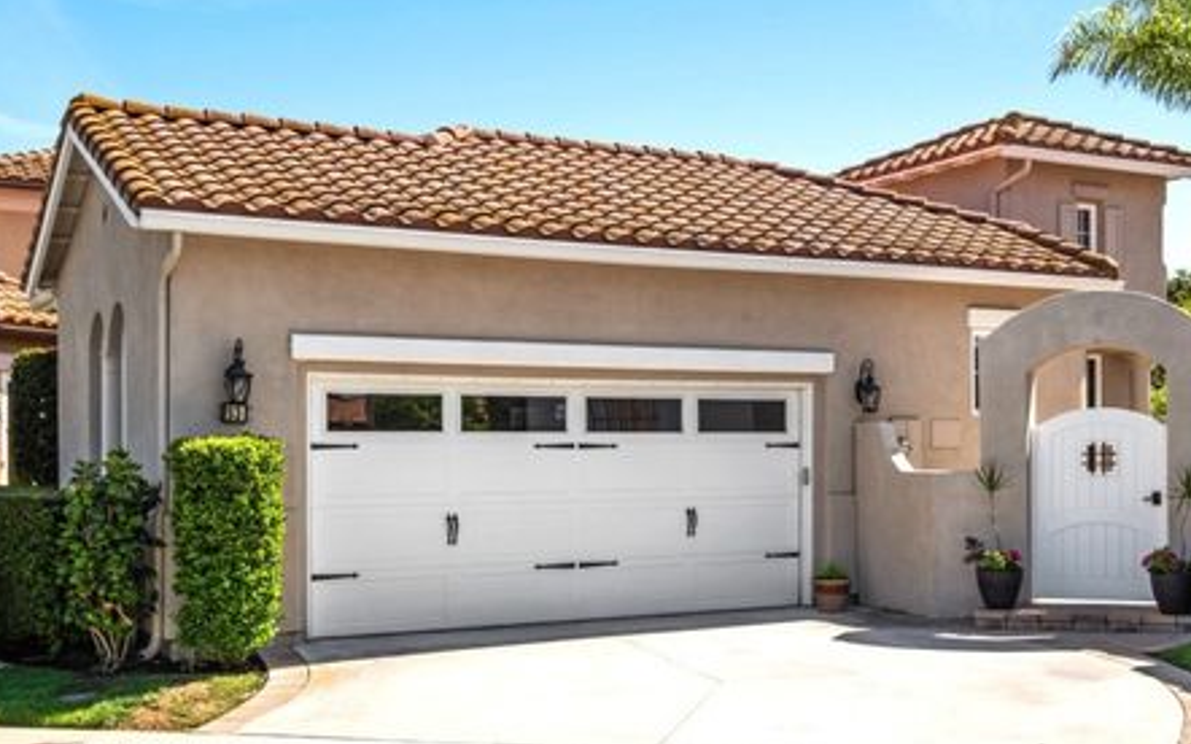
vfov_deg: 33.5
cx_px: 660
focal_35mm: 38
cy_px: 309
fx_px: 1233
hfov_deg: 51.5
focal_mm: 21.9
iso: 125
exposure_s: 1/80
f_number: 11
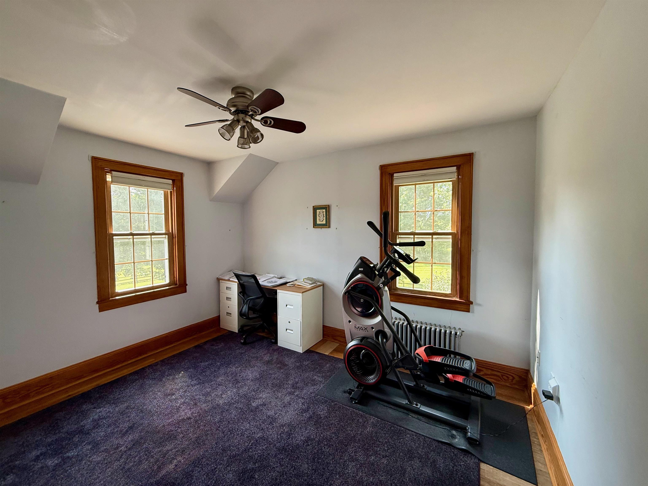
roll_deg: +0.5
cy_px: 243
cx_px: 324
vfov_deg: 85.7
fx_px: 262
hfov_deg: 102.1
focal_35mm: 14
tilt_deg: -2.7
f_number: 2.2
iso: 160
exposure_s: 1/99
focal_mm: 2.22
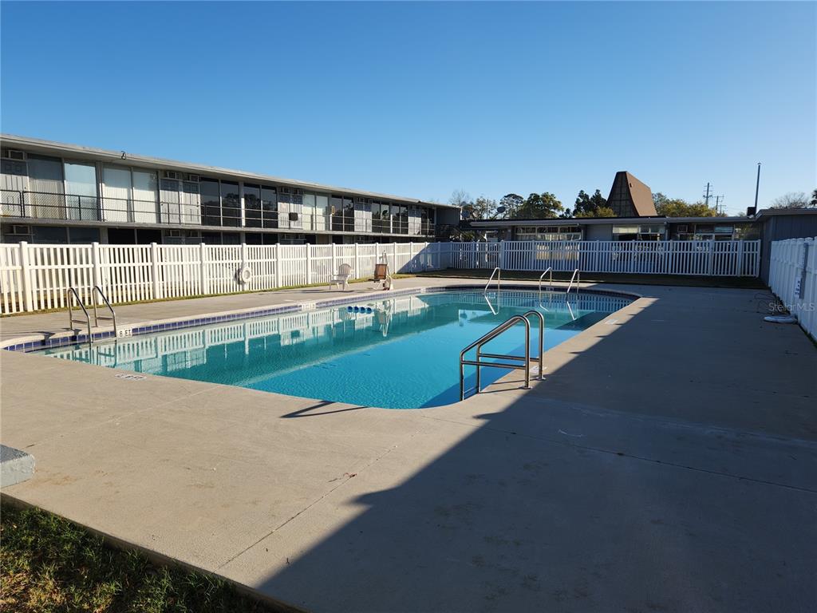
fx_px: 543
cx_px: 408
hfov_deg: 73.9
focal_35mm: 23
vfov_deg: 58.9
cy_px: 306
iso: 20
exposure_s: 1/1567
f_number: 1.8
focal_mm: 5.4
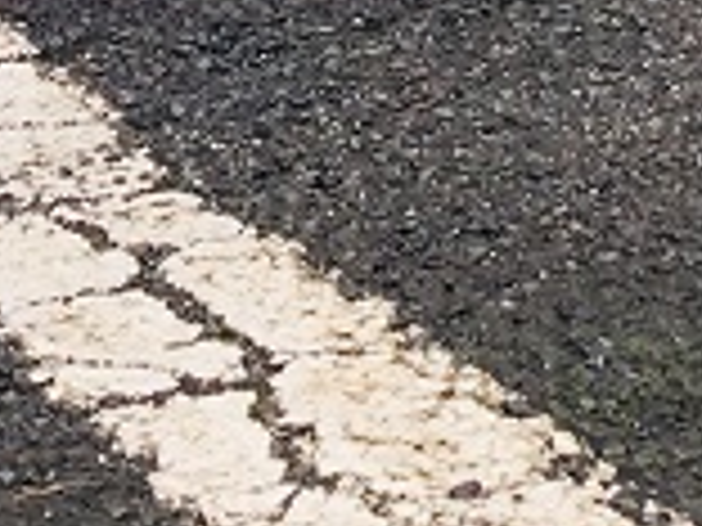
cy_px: -933
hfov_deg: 10.6
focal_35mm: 182
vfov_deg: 7.4
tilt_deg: -1.9
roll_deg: -0.2
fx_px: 3691
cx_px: 981
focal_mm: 4.15
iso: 32
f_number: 2.2
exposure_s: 1/174
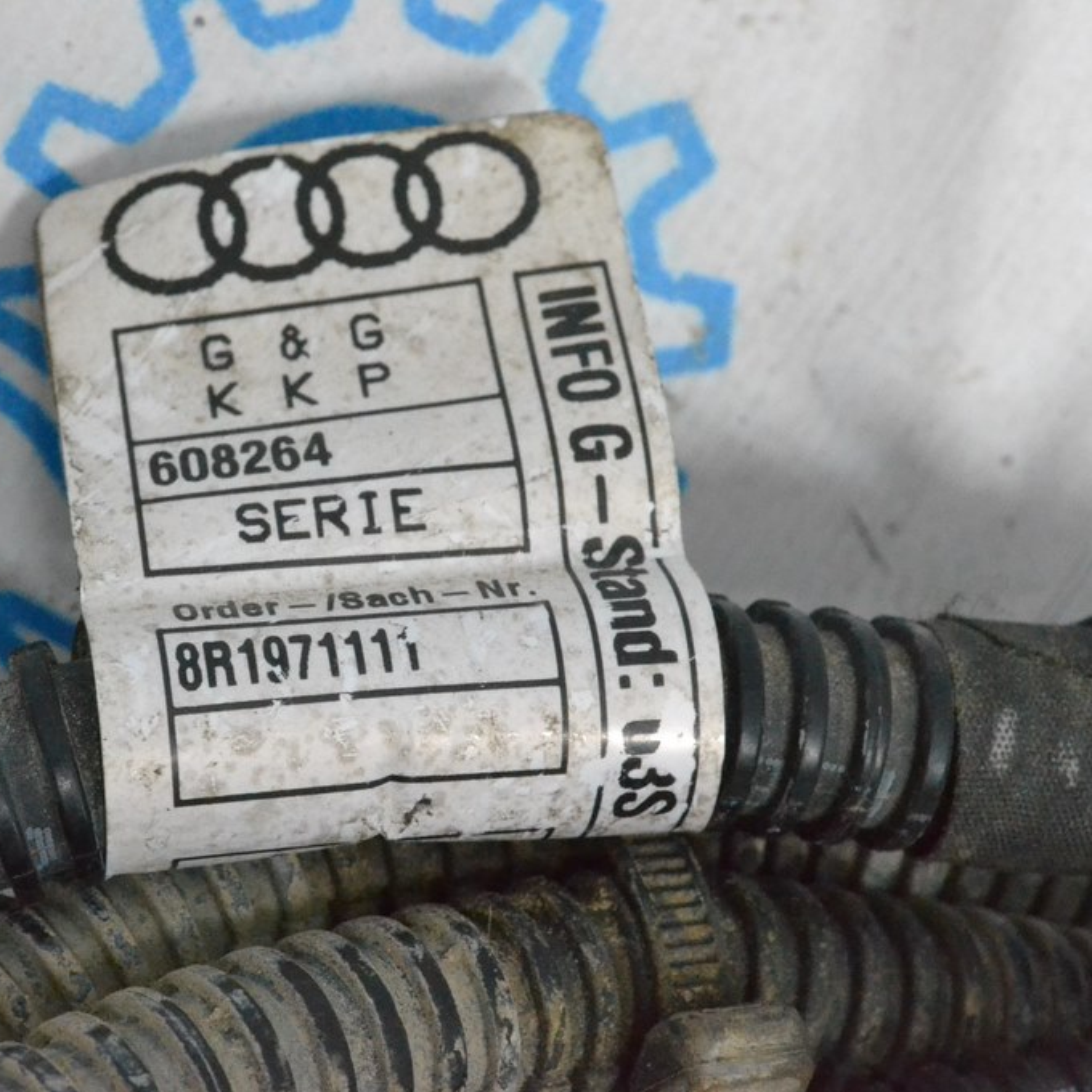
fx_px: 3770
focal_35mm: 106
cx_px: 360
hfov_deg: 16.4
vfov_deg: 16.5
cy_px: 547
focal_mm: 55
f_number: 13
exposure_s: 1/100
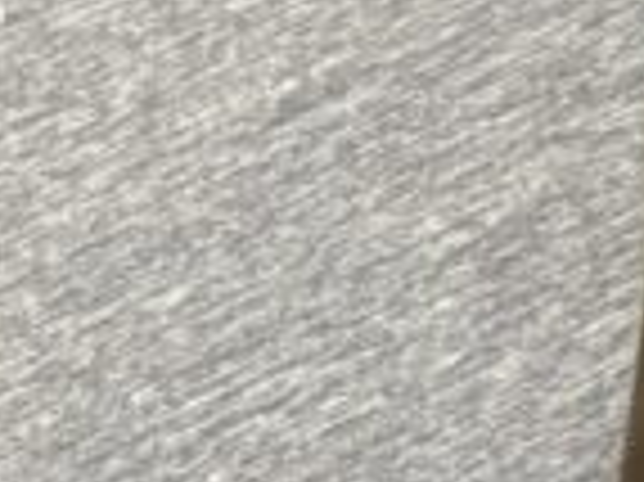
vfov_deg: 8.5
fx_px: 3197
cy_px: -194
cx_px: 2004
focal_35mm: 172
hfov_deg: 9.0
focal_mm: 6.76
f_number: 1.78
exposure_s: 1/33
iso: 800
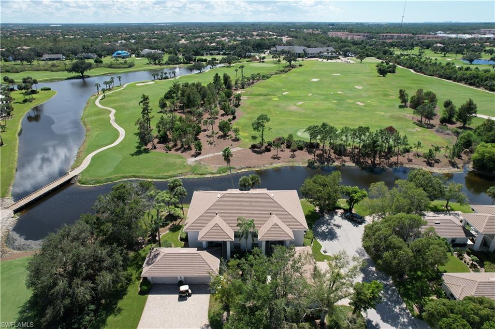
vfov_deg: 57.2
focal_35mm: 22
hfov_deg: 78.6
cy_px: 164
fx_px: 302
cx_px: 248
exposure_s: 1/2000
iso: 130
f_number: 2.8
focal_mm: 8.38
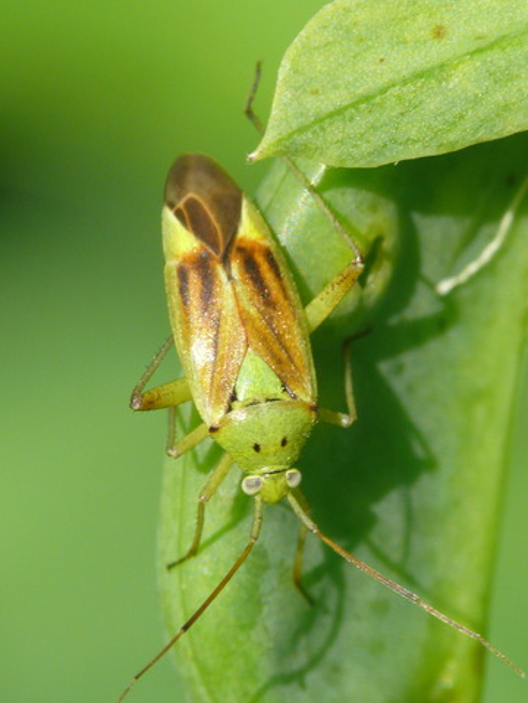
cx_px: 299
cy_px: 431
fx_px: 11252
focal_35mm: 554
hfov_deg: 2.7
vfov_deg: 3.6
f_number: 11
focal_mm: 87.7
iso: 200
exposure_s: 1/200
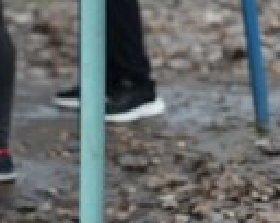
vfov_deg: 7.0
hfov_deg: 8.7
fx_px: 1820
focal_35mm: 220
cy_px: 250
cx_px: 311
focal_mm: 75
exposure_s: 1/200
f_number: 3.5
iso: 640
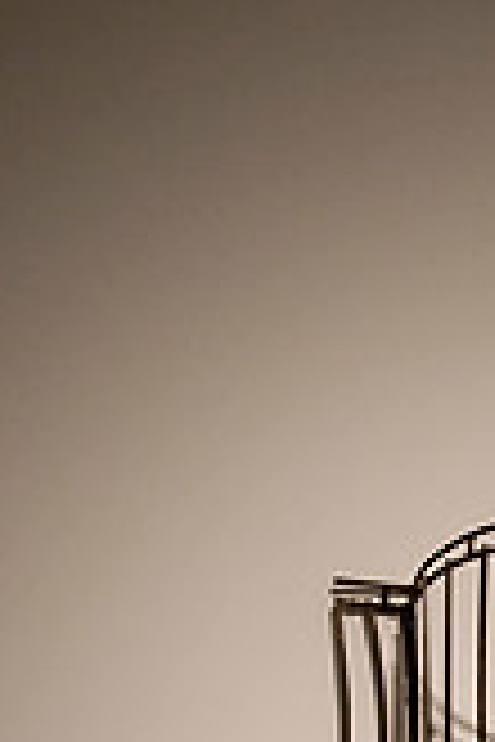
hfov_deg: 20.9
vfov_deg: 28.4
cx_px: 569
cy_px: 895
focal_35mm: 61
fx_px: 1266
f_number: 3.5
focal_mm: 15
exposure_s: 1/50
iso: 800
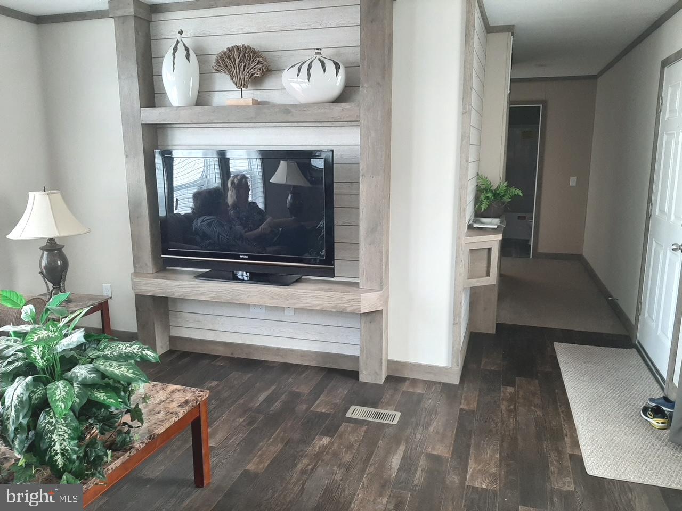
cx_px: 341
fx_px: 512
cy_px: 256
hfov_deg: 67.3
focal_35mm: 26
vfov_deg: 53.1
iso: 125
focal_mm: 3.93
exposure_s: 1/60
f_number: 1.7
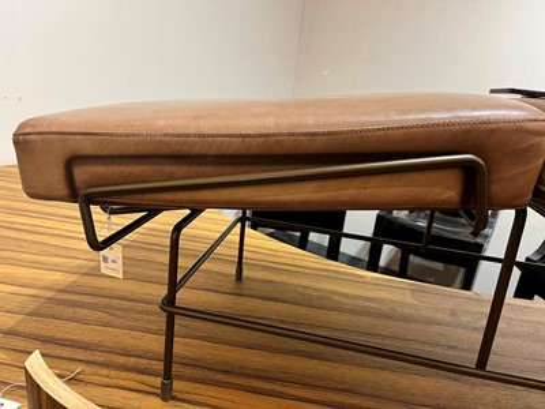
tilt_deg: -17.8
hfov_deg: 67.3
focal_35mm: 26
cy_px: 204
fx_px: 409
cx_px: 272
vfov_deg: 53.1
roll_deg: -6.8
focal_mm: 5.1
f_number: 1.6
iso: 200
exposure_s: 1/50
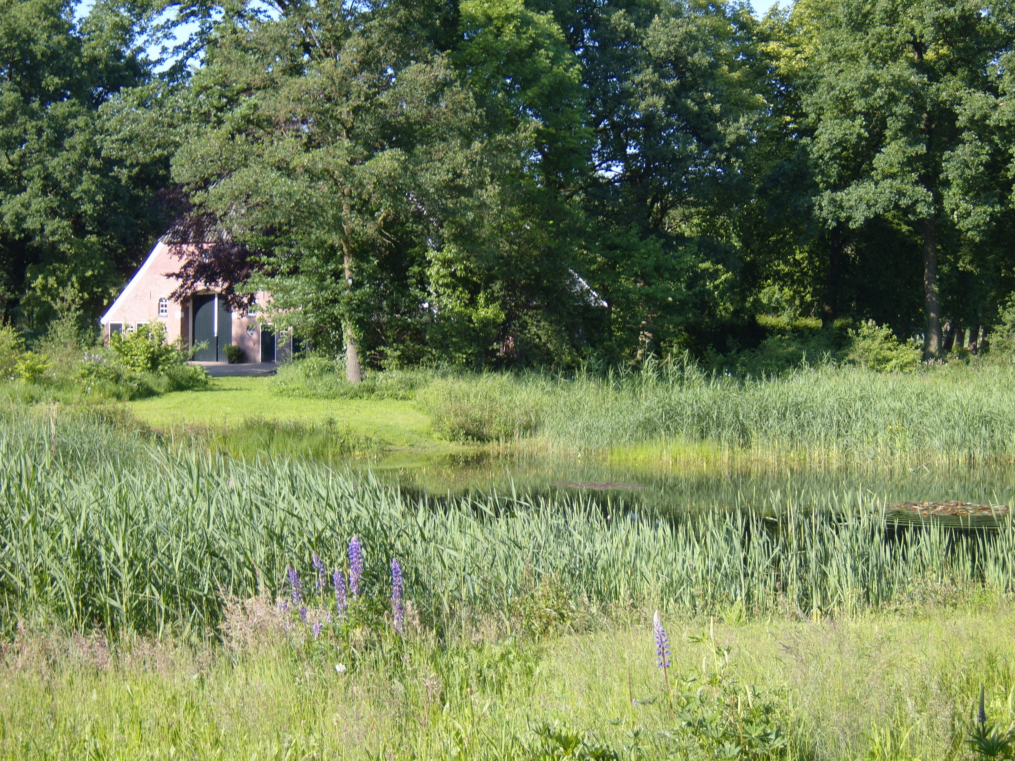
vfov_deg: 20.4
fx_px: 2111
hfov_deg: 27.0
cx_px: 508
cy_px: 380
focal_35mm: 72
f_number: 4.1
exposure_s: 1/250
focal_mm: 15
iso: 80
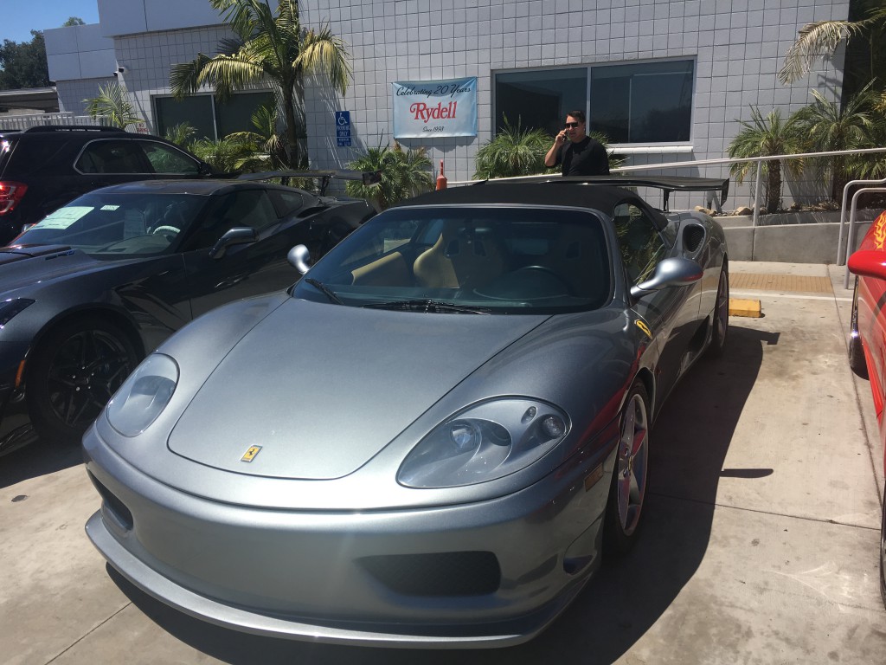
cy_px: 332
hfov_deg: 61.7
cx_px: 443
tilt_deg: -10.7
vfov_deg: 48.2
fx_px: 742
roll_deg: +1.3
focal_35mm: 29
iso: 25
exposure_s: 1/2262
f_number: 2.2
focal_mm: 4.15
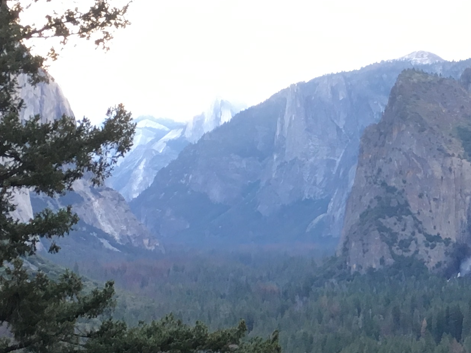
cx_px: 462
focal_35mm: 94
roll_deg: -0.1
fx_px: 1279
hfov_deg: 20.3
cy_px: 204
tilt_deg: +1.5
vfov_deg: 15.7
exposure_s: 1/30
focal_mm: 4.15
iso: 50
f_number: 2.2
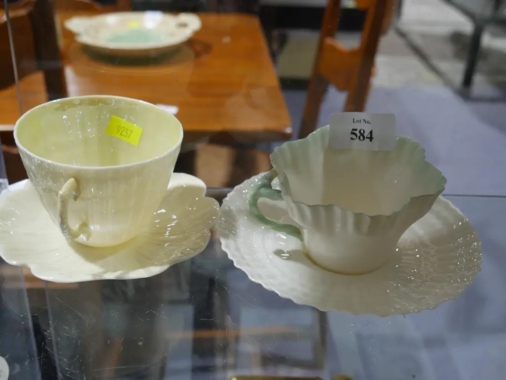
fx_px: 614
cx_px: 253
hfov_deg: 44.8
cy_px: 190
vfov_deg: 34.4
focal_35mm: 42
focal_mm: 21
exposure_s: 1/60
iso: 500
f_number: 5
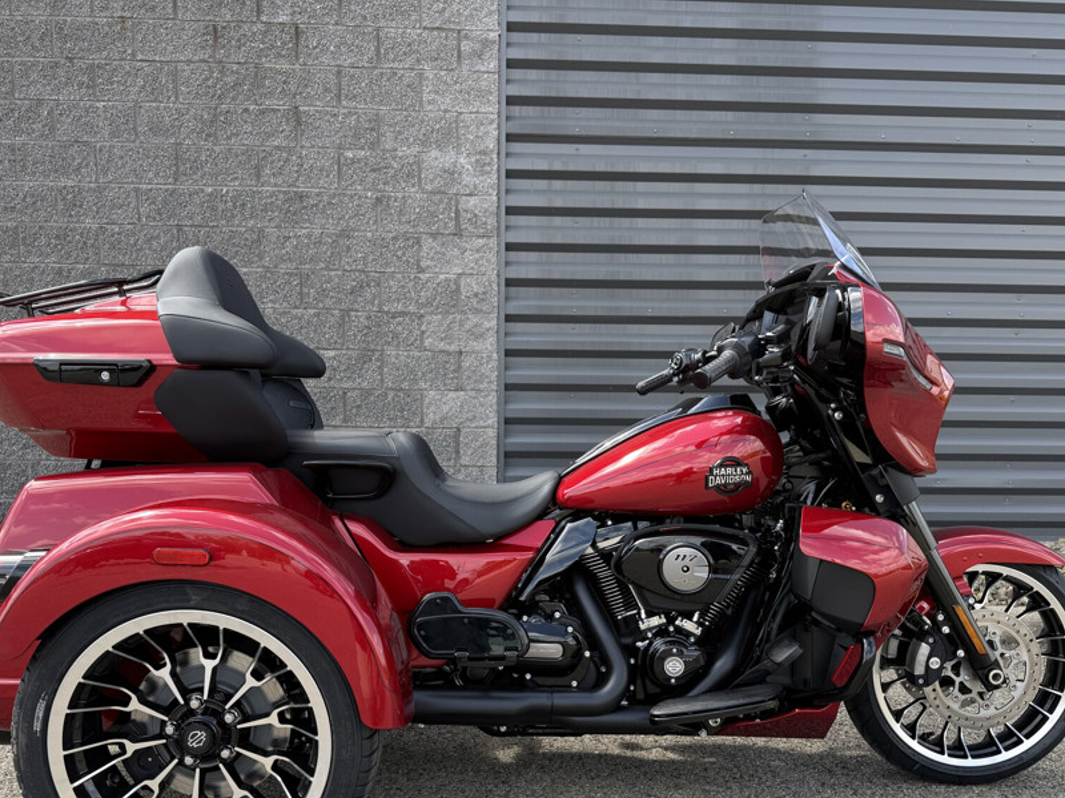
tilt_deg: -6.3
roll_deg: -0.4
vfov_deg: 43.6
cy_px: 523
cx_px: 532
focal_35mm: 32
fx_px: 985
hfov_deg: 56.8
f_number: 1.78
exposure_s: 1/858
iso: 100
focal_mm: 6.76
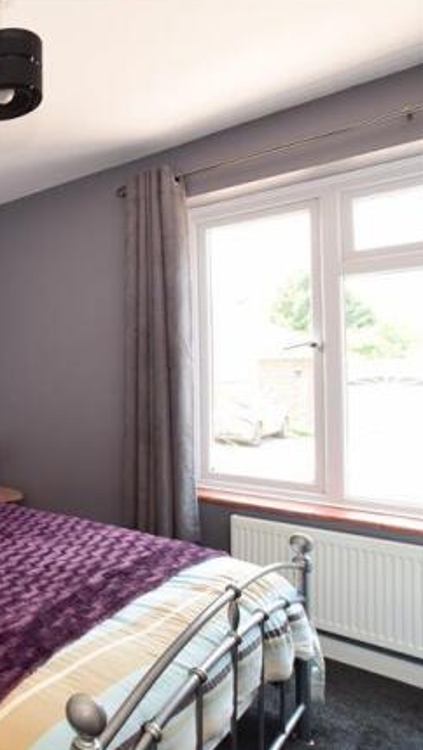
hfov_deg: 33.2
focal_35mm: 24
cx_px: -143
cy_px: 372
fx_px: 478
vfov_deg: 76.3
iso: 200
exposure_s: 1/25
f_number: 6.3
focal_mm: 10
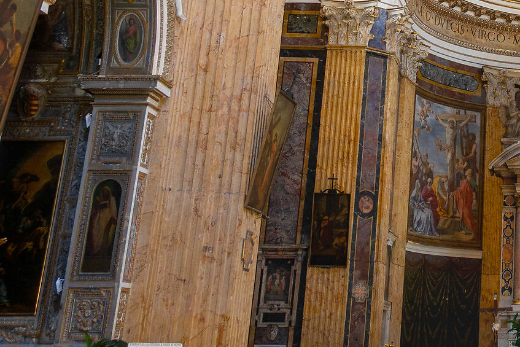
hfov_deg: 27.2
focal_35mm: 68
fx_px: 982
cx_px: 574
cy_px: -45
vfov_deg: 19.1
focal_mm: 8.8
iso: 200
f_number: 3.5
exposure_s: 1/8
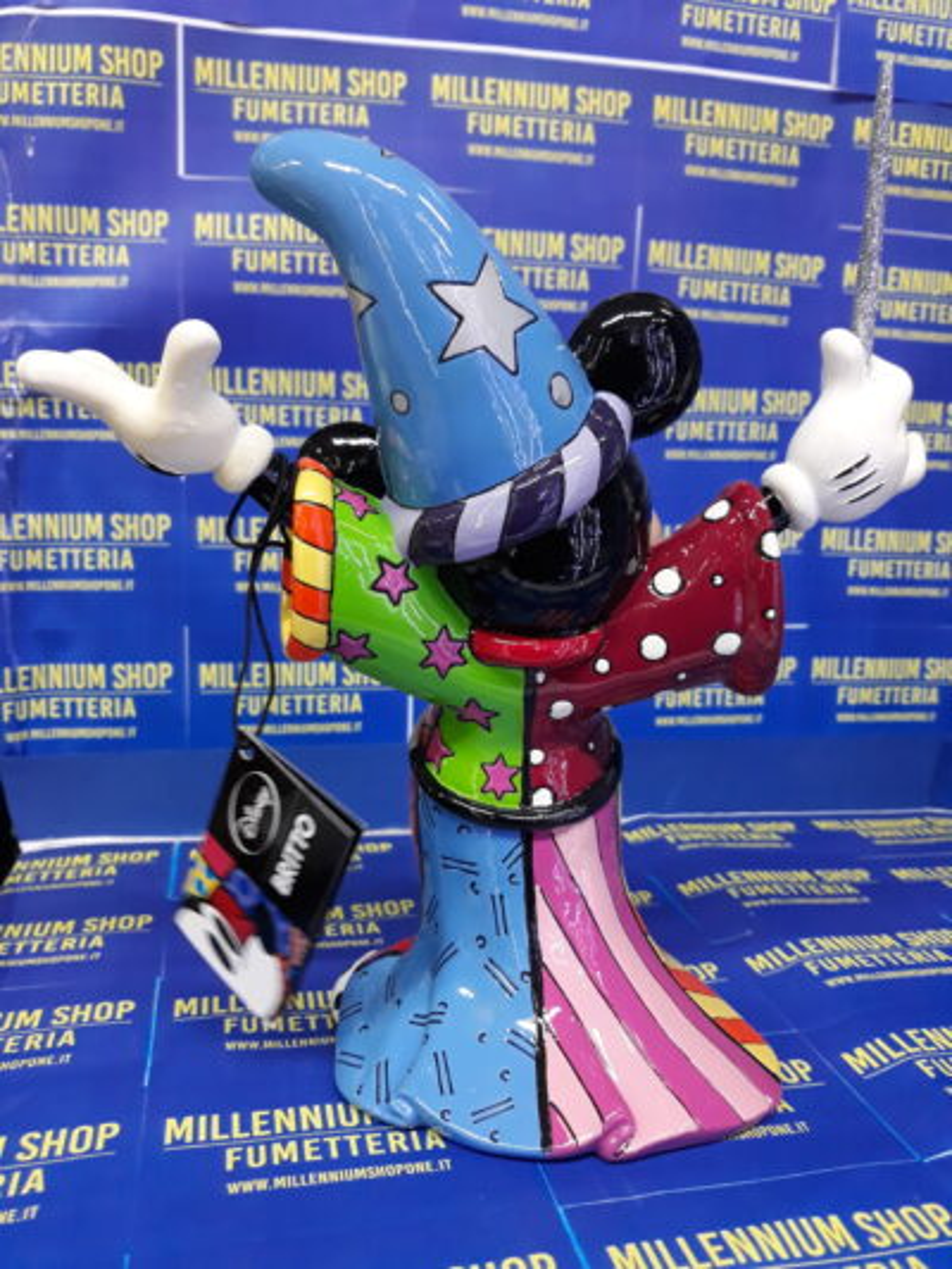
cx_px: 476
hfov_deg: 51.4
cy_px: 634
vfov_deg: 65.3
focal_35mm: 27
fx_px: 990
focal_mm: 3.71
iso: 160
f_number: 1.7
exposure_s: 1/25
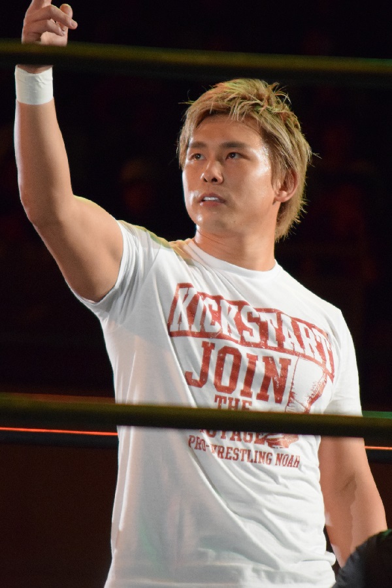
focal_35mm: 300
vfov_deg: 6.9
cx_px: 196
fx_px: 4900
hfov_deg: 4.6
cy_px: 294
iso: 3200
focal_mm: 200
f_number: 5.6
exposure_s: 1/125
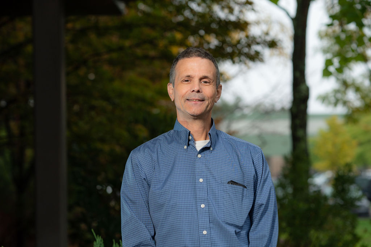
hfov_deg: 23.9
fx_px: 876
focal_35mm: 85
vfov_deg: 16.1
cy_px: 124
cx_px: 186
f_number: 3.2
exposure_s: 1/80
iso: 100
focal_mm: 85
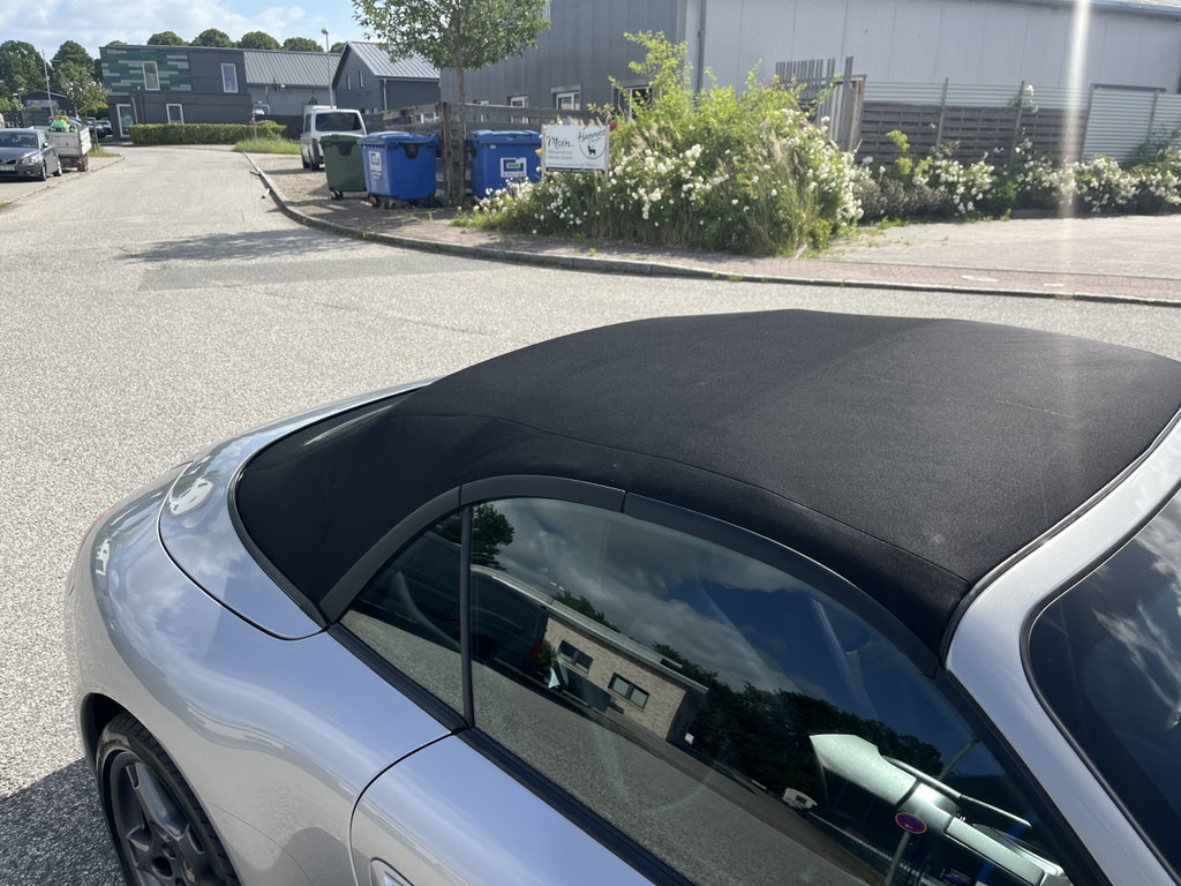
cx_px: 590
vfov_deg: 53.1
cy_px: 443
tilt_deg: -16.9
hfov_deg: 67.3
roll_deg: -0.8
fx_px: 887
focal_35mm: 26
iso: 50
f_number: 1.6
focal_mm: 5.1
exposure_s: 1/2222
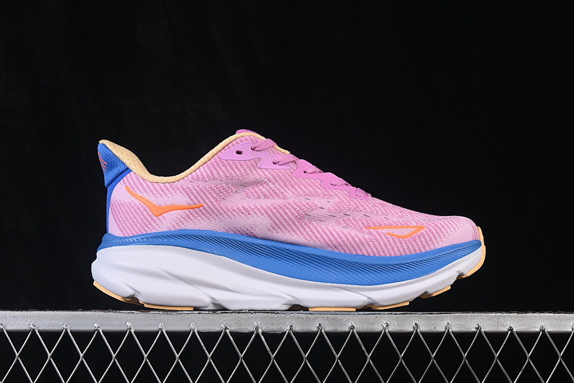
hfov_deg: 27.0
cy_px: 192
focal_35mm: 75
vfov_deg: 18.2
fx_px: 1196
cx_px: 287
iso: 160
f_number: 8
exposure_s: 1/80
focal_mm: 50
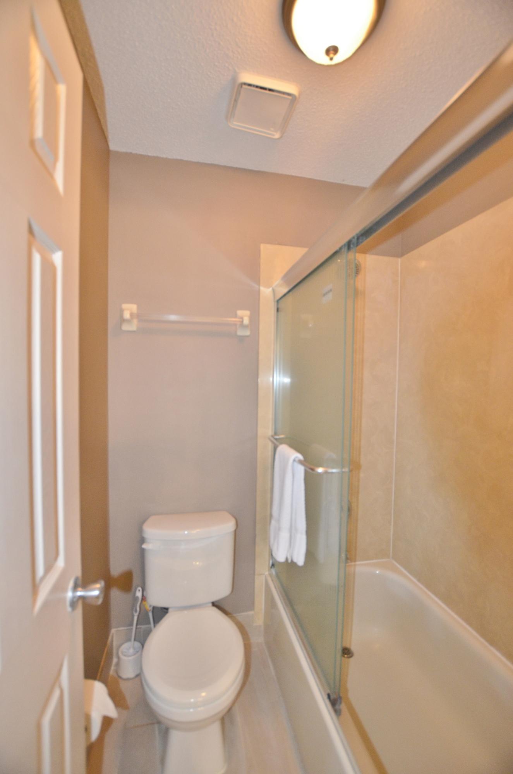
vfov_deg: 92.6
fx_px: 370
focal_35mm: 17
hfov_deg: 69.4
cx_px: 256
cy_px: 387
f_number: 3.5
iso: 800
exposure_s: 1/60
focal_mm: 11.5
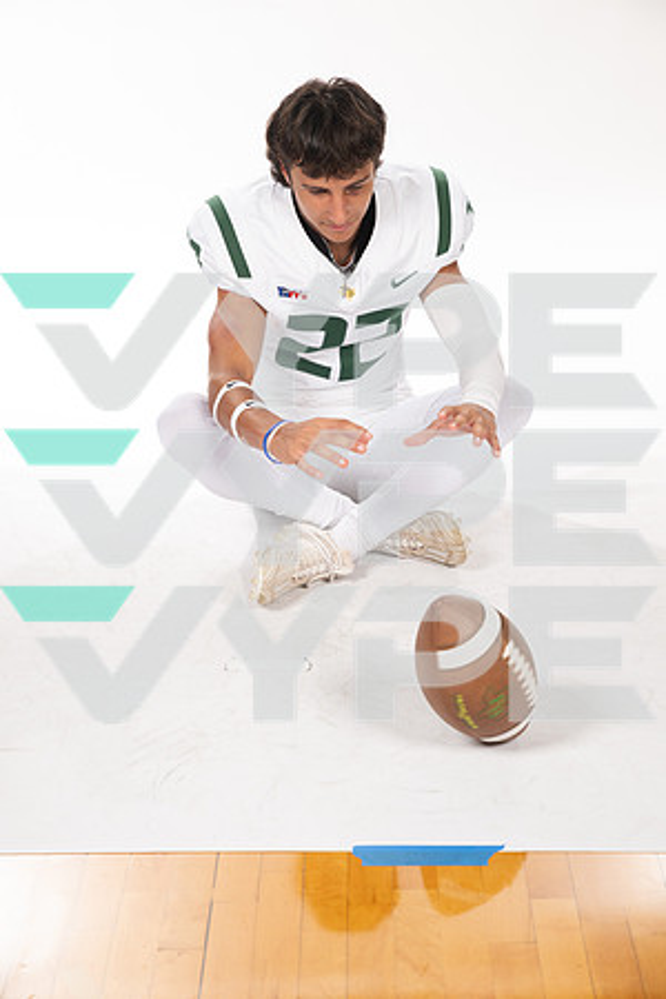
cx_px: 333
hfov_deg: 19.5
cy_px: 500
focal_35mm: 70
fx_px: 1942
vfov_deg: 28.8
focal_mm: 70
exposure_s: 1/400
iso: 640
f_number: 8
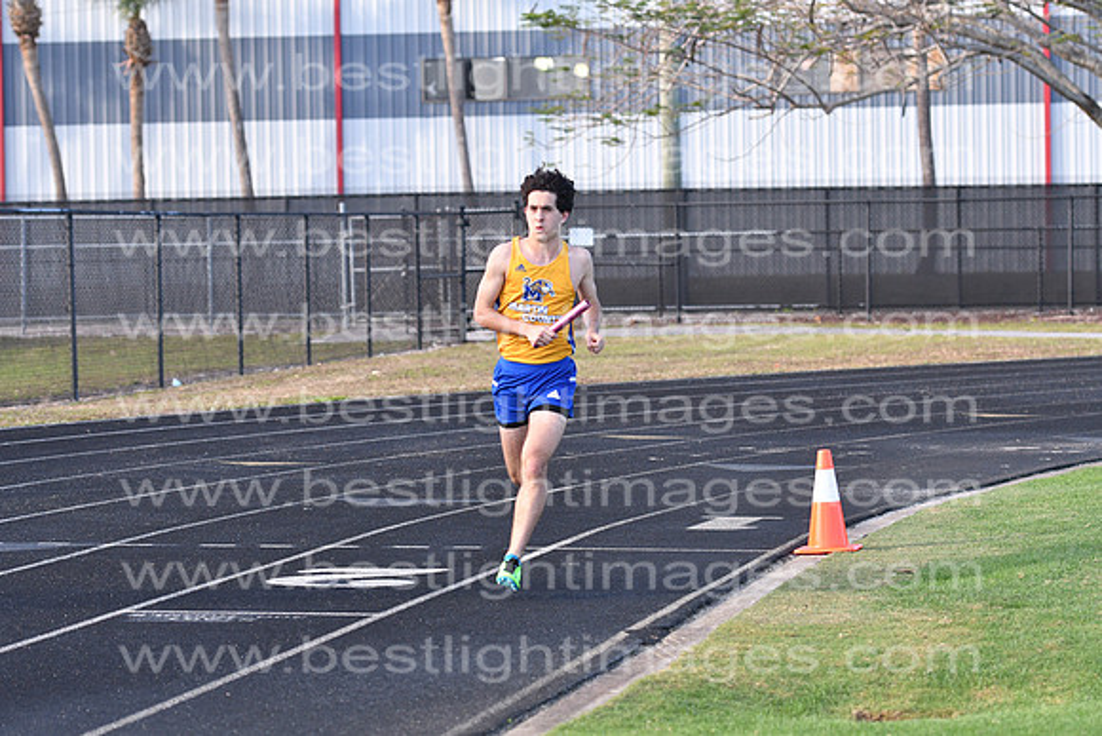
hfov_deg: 15.2
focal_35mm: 135
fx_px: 4133
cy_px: 368
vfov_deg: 10.2
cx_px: 551
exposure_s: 1/2000
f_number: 4
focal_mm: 90
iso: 1000
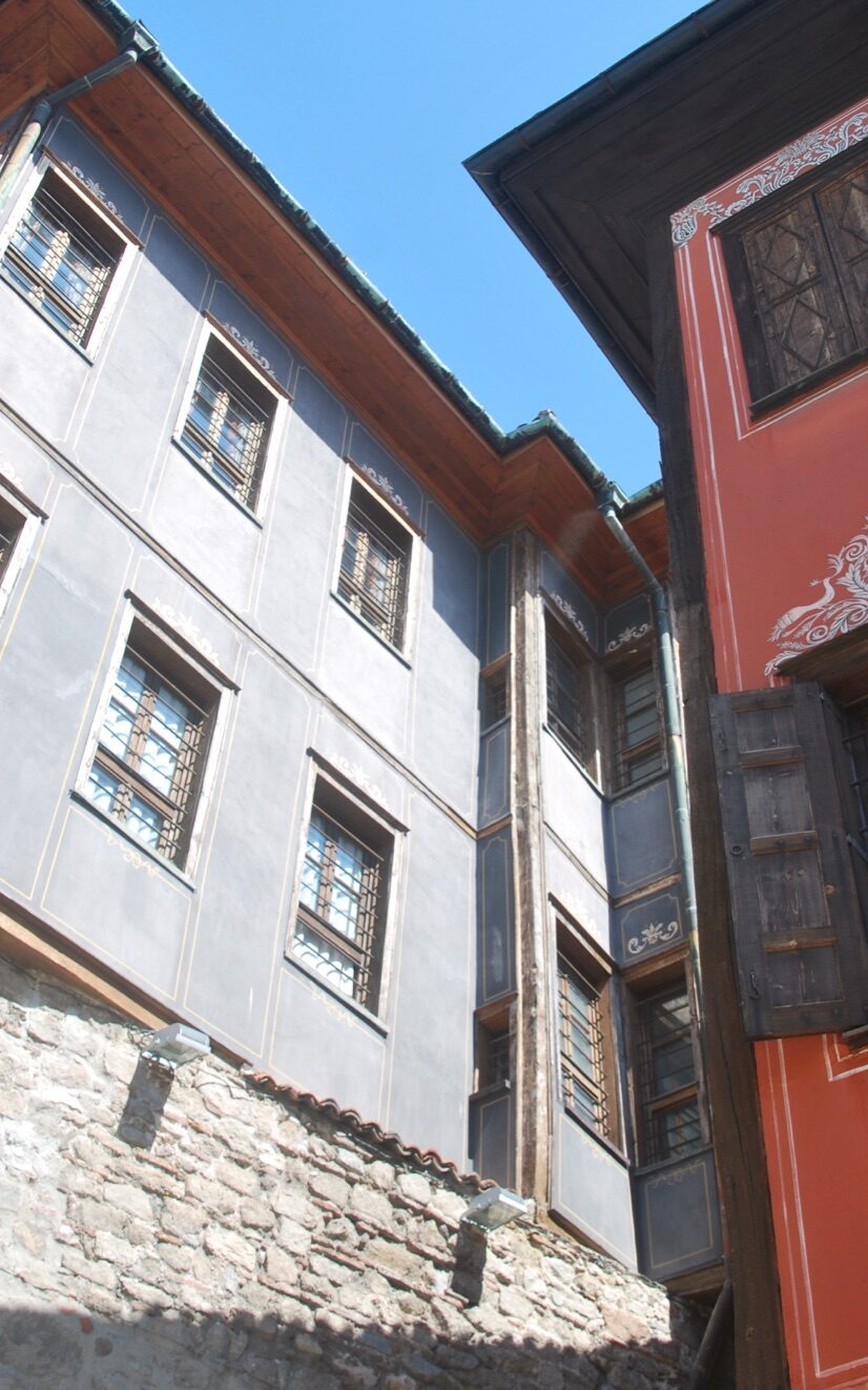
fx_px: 1613
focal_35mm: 43
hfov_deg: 30.1
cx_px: 504
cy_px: 646
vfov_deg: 46.6
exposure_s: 1/160
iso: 100
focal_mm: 23
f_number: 6.3
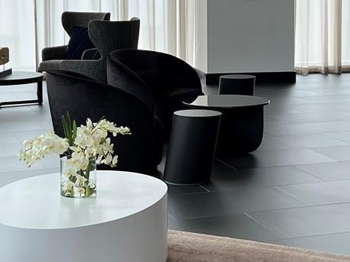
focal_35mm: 91
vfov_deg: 16.0
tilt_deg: -2.7
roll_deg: +0.5
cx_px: 195
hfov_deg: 21.5
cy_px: 21
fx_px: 920
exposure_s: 1/120
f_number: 1.5
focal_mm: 5.7
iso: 40
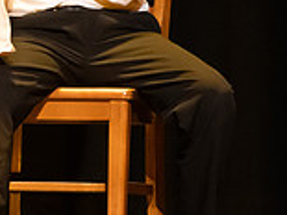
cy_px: -32
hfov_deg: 1.6
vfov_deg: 1.2
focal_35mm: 1246
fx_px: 10323
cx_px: -202
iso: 8000
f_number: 2.8
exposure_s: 1/250
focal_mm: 300
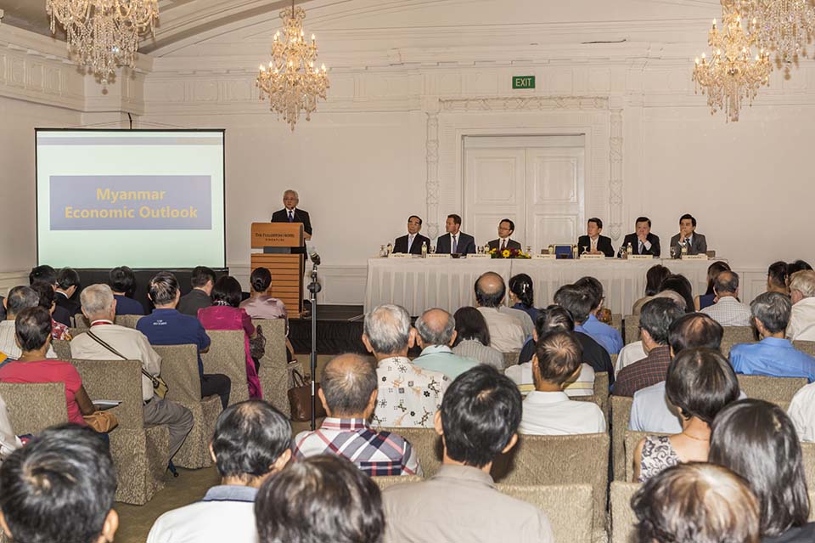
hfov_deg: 39.6
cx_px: 408
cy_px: 272
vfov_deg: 27.0
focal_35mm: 50
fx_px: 1131
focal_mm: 50
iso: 800
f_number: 8
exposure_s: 1/60
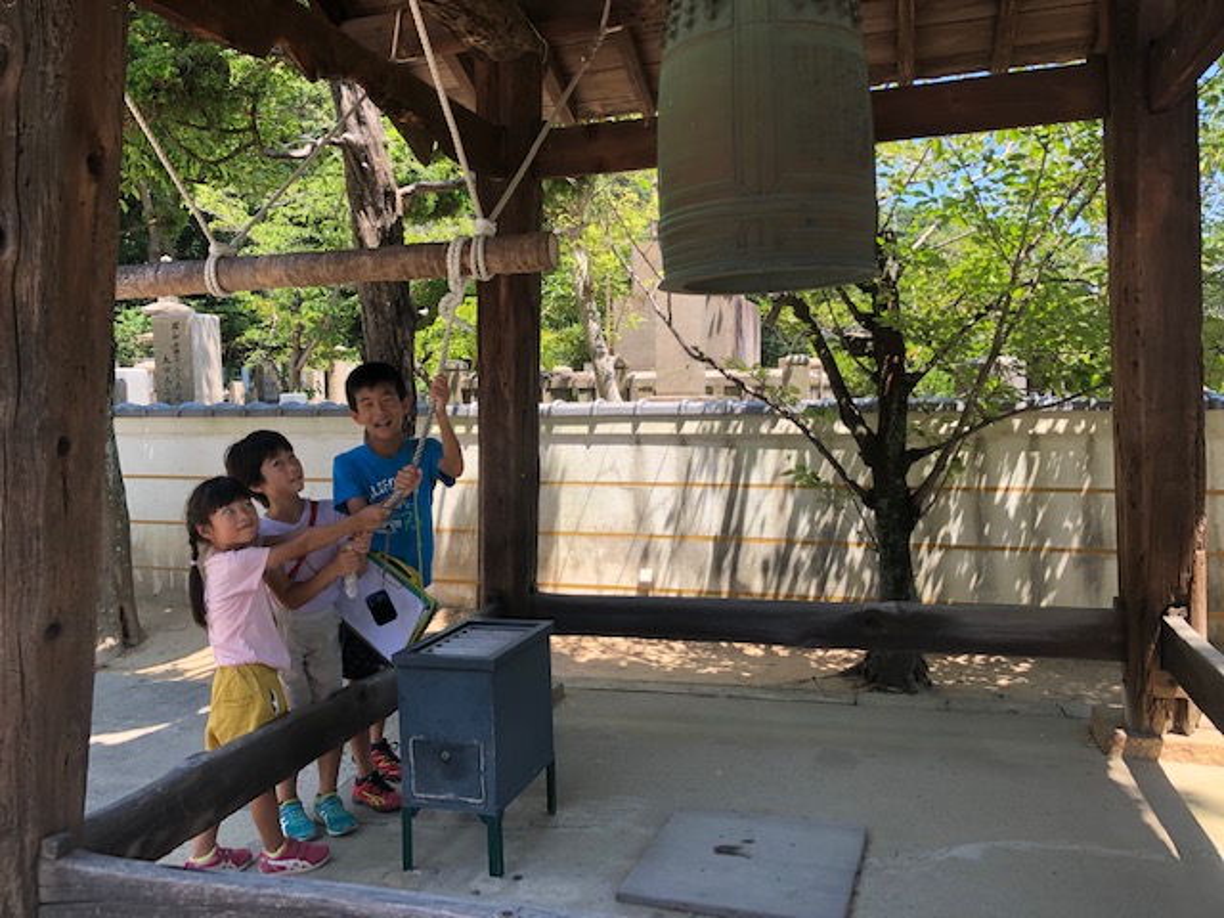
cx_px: 612
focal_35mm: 28
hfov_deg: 63.4
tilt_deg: -2.2
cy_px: 459
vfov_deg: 49.7
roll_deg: +0.6
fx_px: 990
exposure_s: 1/300
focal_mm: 3.99
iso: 20
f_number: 1.8
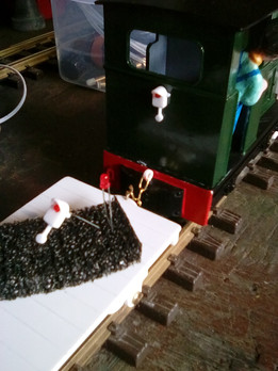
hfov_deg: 36.8
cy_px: 186
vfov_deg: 47.9
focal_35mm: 39
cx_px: 139
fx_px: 418
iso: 187
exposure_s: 1/33.3
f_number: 2.8
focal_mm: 3.1
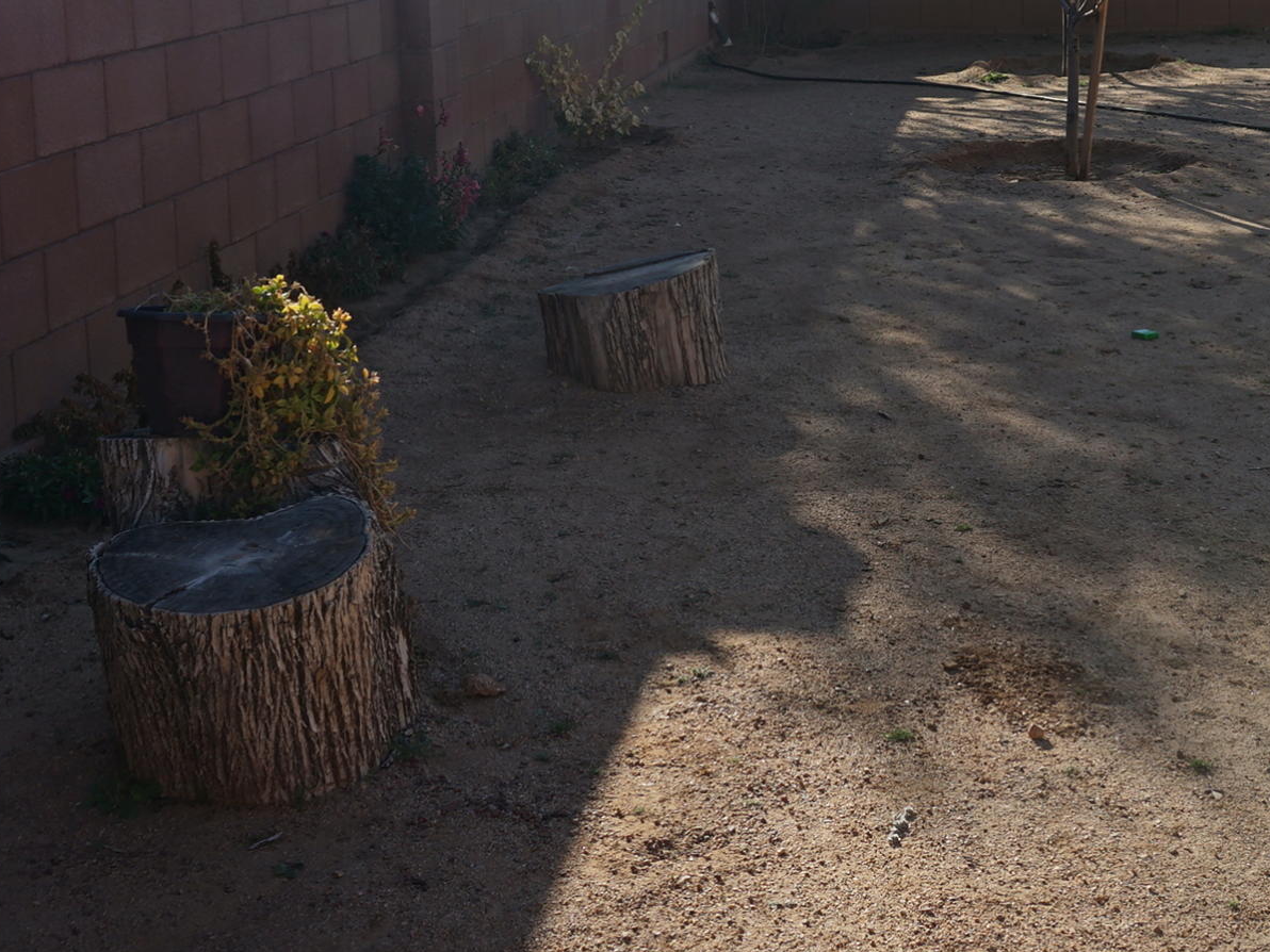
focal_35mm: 58
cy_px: 159
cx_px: 883
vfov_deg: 24.7
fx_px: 2128
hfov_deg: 32.8
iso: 100
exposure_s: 1/160
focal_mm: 16
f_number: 9
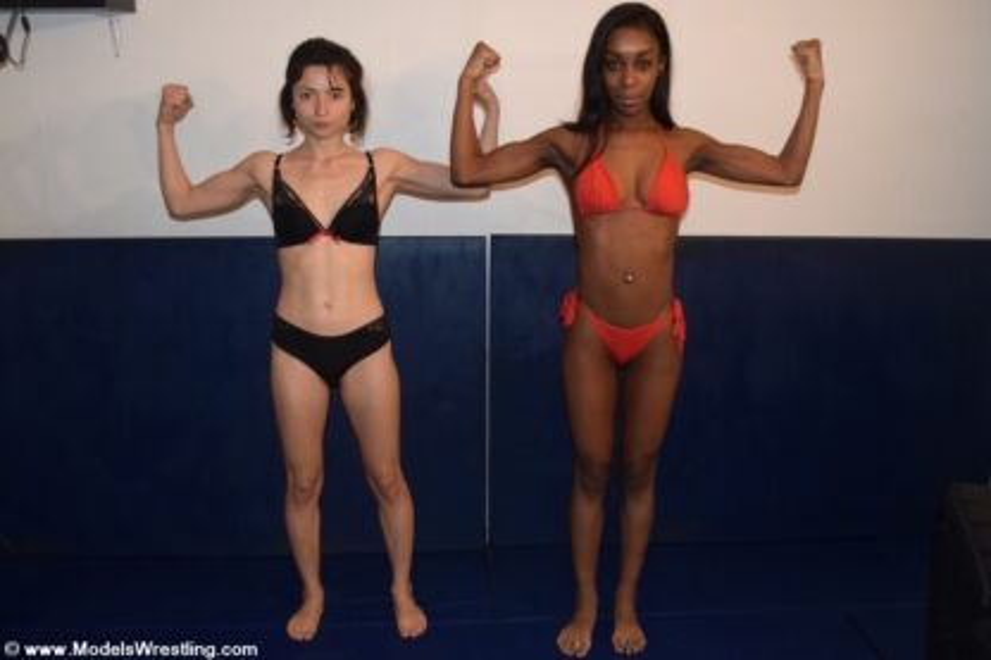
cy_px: 330
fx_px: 743
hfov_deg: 67.4
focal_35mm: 27
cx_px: 496
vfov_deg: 47.9
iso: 2000
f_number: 3.5
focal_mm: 18
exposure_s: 1/200
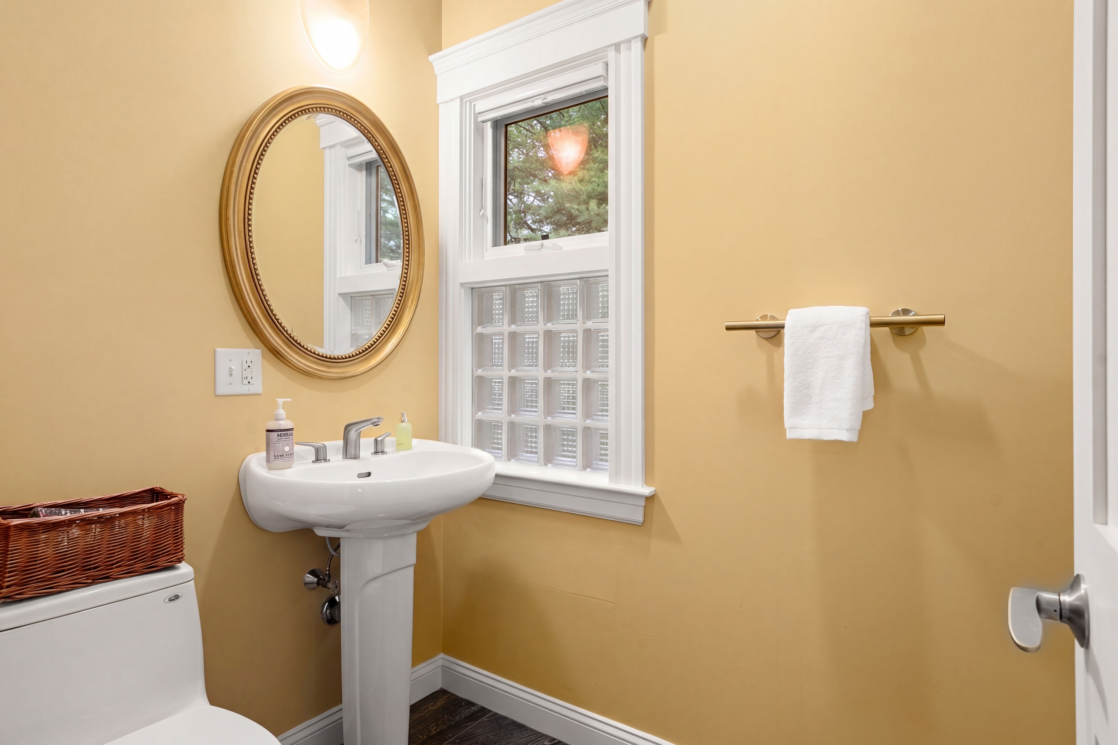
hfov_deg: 86.9
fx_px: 590
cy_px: 372
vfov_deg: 64.6
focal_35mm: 19
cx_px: 559
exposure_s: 1/1.67
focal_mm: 19
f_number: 7.1
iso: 400
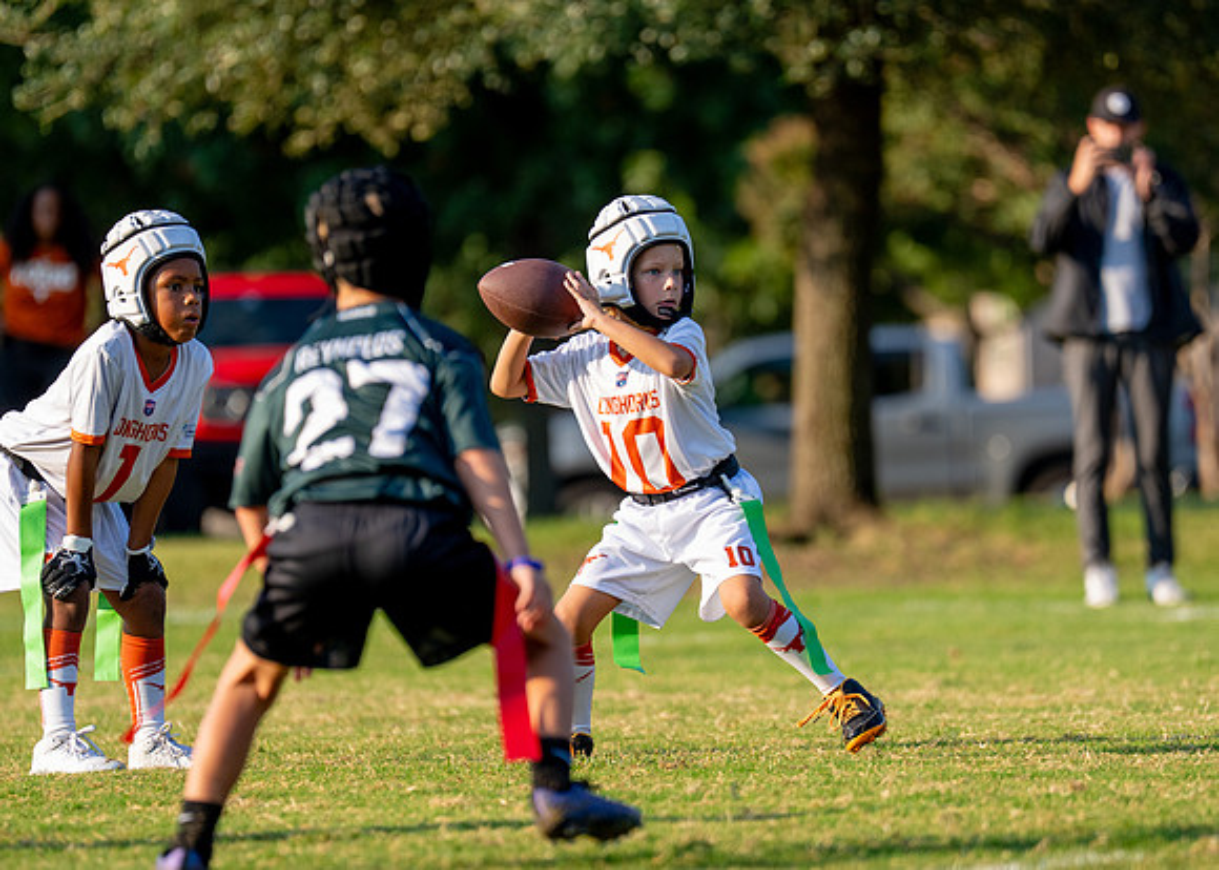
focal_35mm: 322
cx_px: 687
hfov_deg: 6.3
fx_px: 11161
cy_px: 435
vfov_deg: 4.5
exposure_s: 1/2000
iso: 250
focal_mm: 200
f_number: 2.8
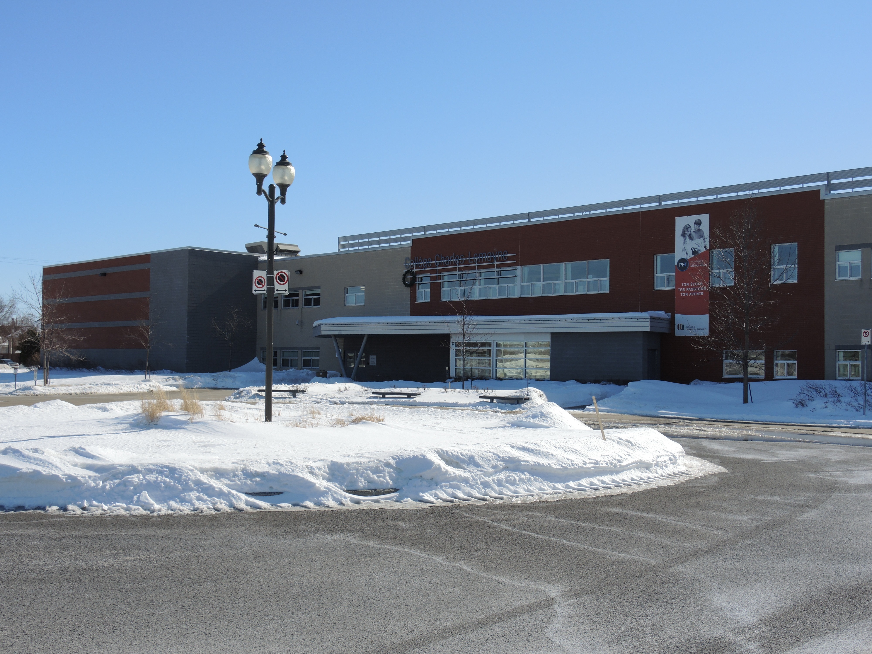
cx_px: 436
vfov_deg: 37.7
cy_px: 327
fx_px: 957
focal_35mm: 38
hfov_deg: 49.0
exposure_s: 1/1250
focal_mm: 8.2
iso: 80
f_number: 4
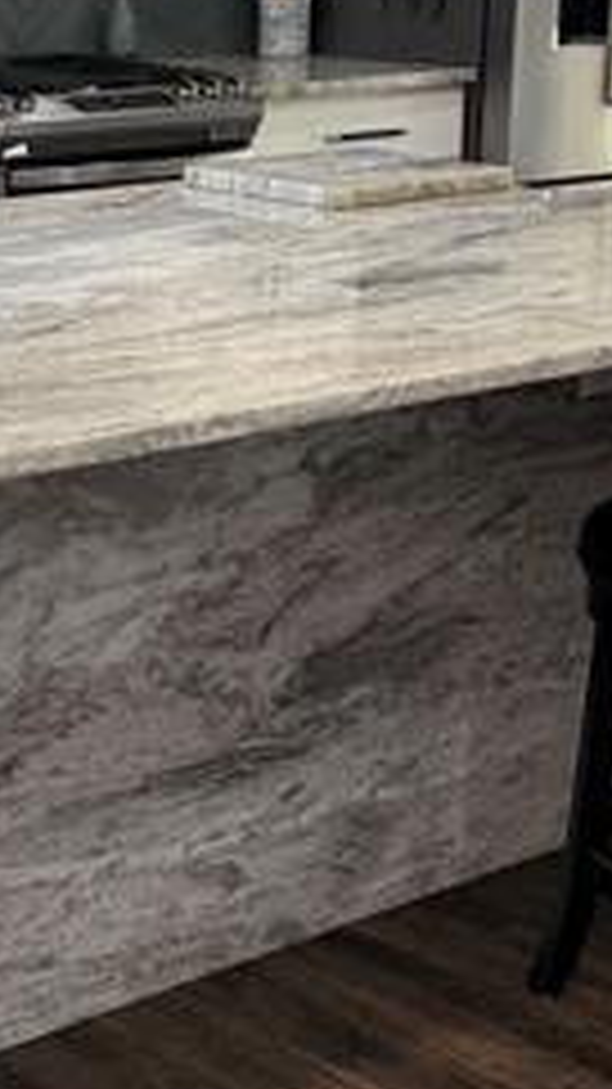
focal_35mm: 83
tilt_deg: -10.1
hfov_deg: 14.4
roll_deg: -0.6
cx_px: 18
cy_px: 297
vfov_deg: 25.4
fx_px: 2396
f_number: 1.78
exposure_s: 1/132
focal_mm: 6.76
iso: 200
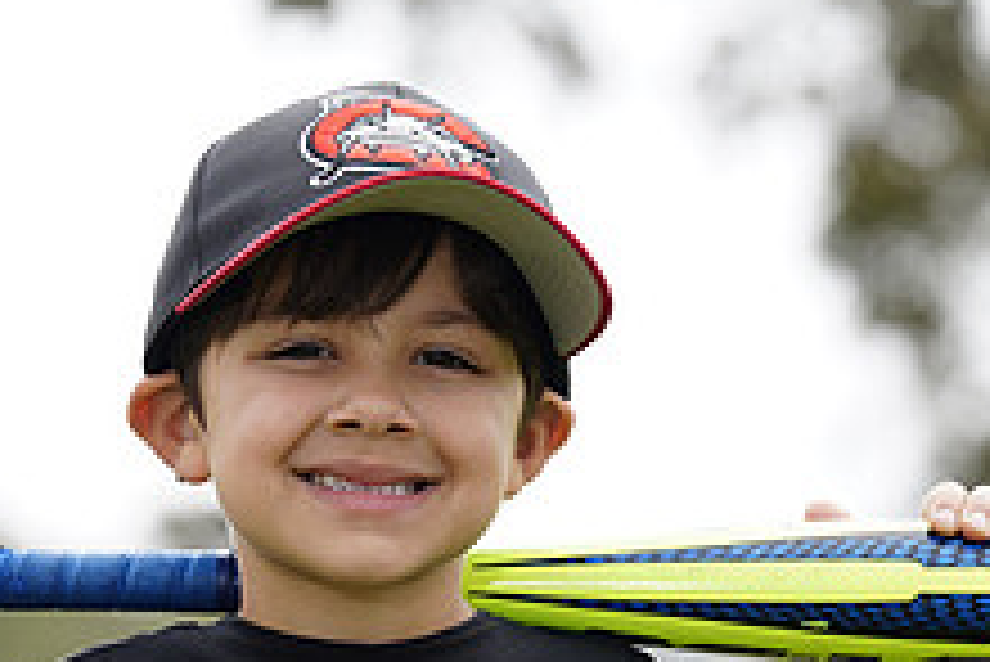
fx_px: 11172
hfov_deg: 5.1
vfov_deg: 3.4
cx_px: 414
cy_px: 840
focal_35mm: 406
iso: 100
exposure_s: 1/250
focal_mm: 154
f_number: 5.6
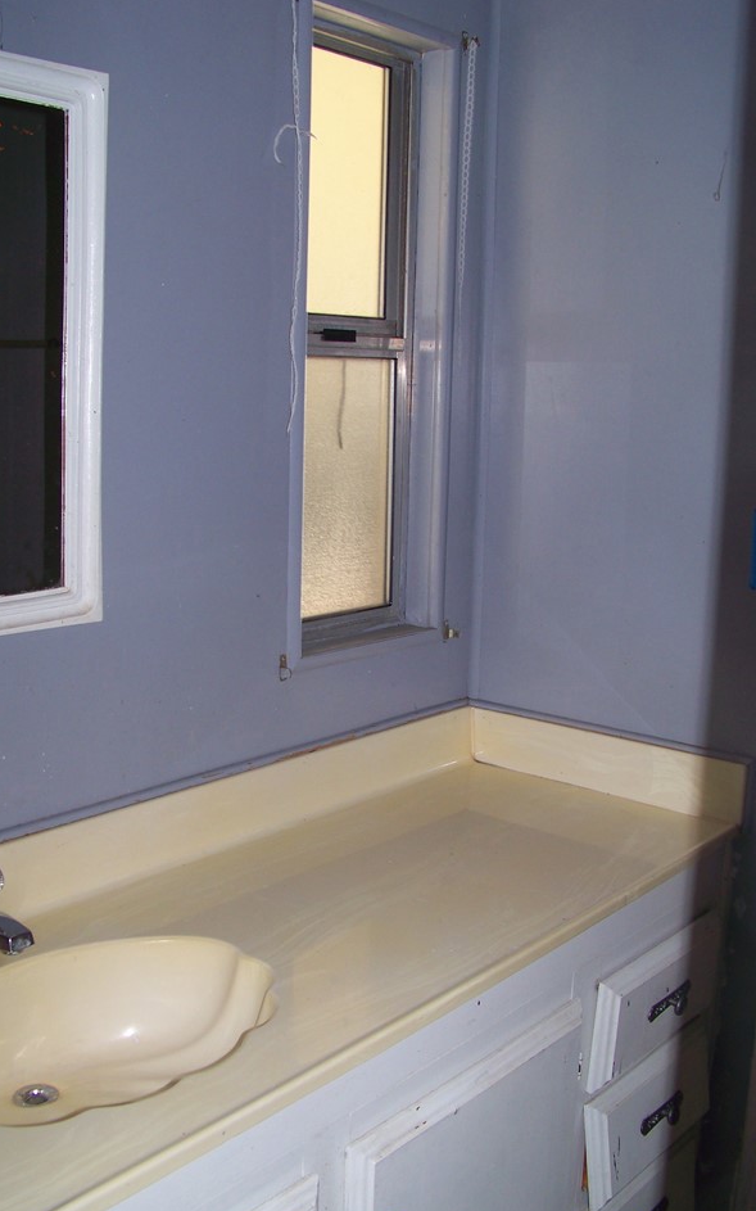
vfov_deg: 51.5
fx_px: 1253
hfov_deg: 33.5
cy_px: 628
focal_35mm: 38
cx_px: 325
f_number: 3.6
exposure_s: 1/30
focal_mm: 5.85
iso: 64
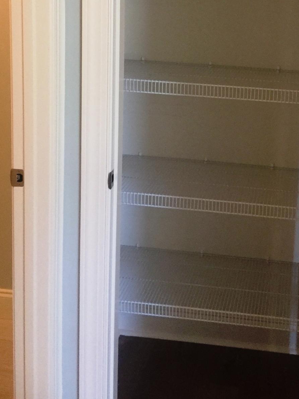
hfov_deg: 29.0
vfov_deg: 37.2
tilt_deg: -9.1
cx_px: 241
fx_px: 564
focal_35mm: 49
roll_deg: -3.0
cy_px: 65
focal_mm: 4.15
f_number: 2.2
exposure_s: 1/30
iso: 200
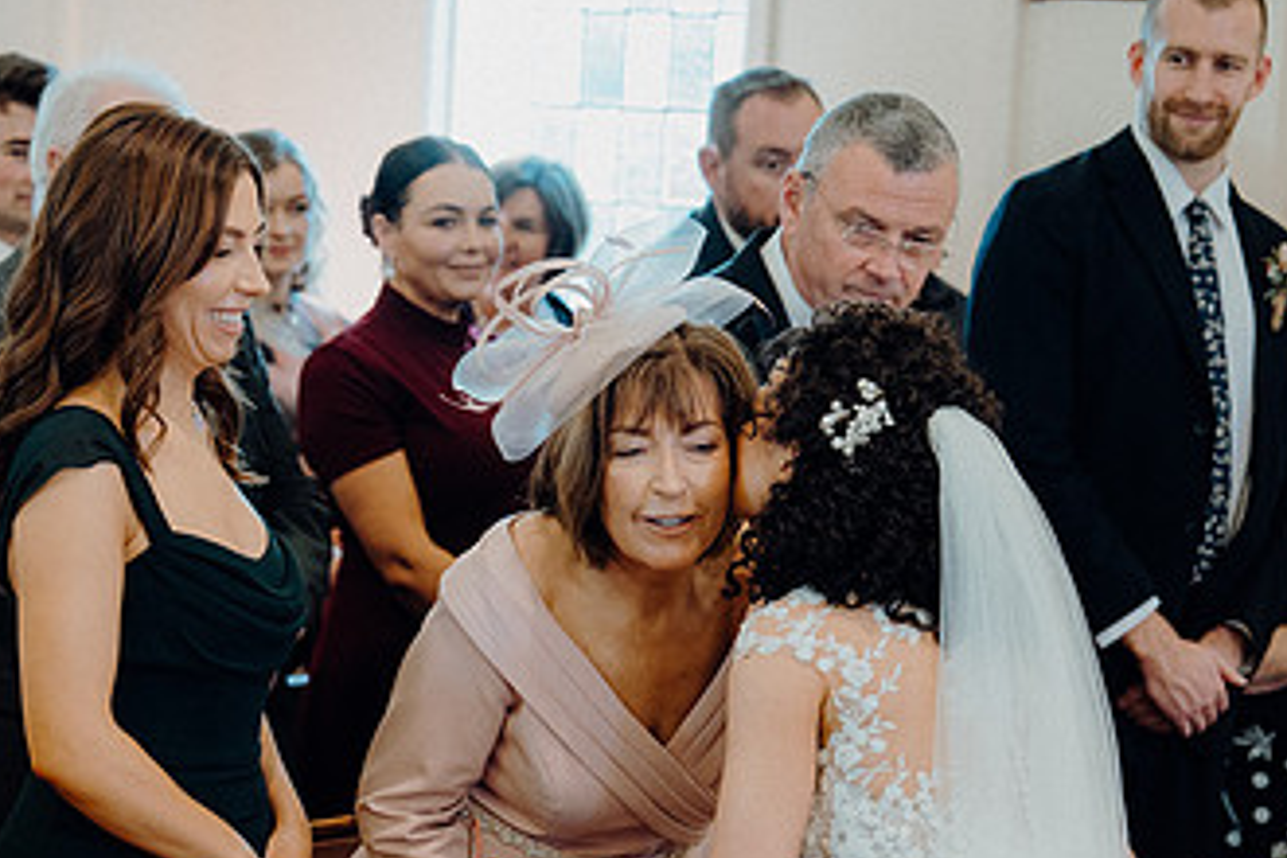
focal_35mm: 123
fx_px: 4397
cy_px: 700
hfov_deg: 16.6
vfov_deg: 11.1
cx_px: 538
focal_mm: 70
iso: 2000
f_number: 3.5
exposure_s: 1/160
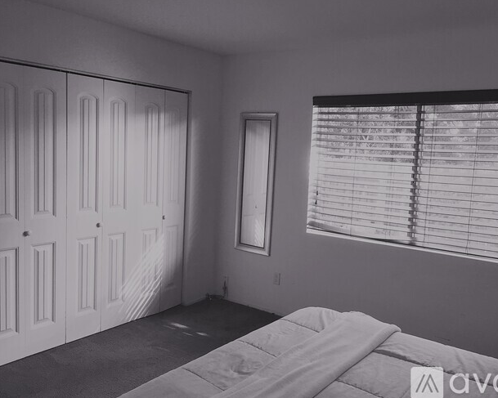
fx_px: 457
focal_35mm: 31
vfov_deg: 47.1
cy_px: 195
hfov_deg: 57.1
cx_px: 270
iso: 32
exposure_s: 1/30
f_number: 2.2
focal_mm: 4.15
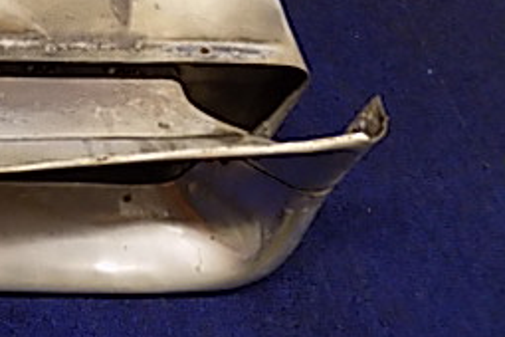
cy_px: -54
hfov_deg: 28.7
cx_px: -111
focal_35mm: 60
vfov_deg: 21.2
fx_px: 842
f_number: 3.1
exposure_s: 1/30
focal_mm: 4
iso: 280
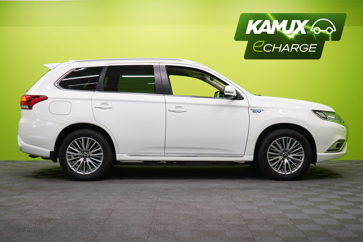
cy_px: 121
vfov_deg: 29.2
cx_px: 182
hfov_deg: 42.7
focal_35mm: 46
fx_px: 464
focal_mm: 46
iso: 400
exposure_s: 1/40
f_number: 5
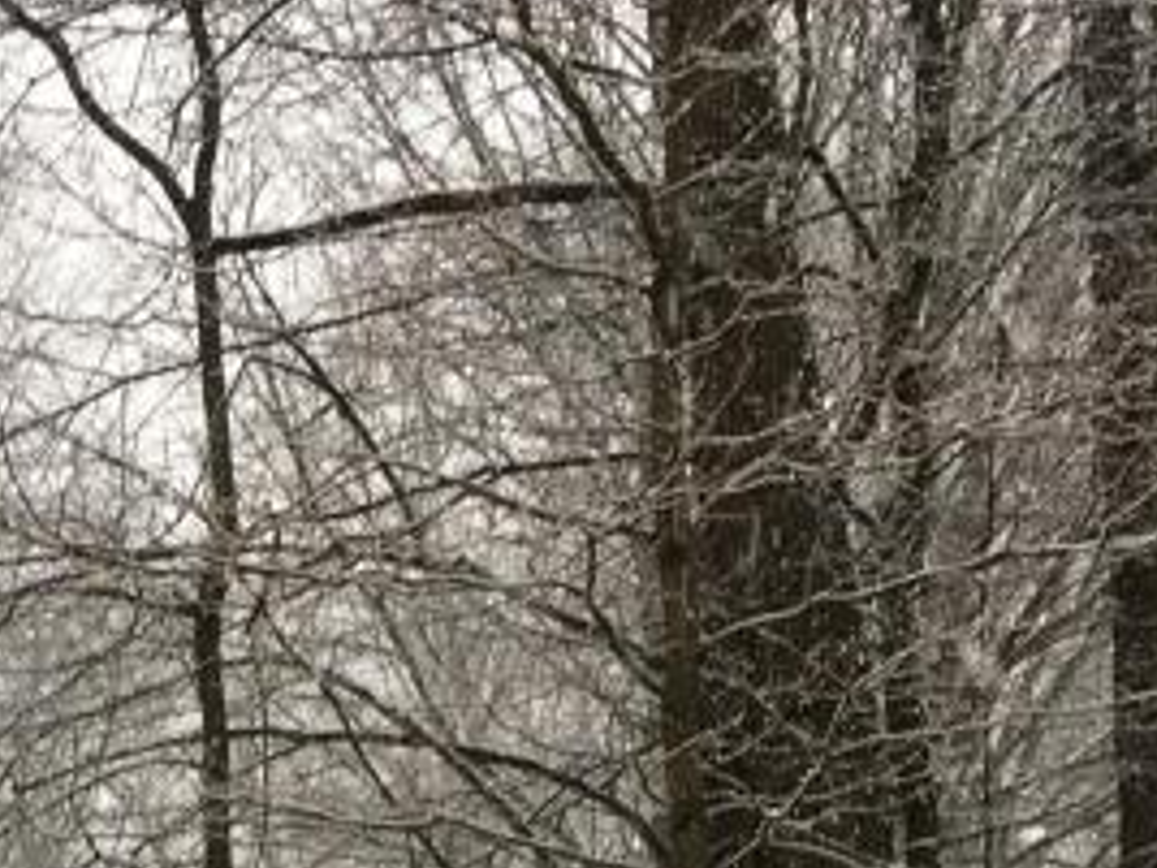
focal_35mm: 111
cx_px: -307
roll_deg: -2.1
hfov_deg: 16.8
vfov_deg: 12.2
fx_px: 3710
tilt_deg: -1.6
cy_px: 1559
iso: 25
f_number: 2.2
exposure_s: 1/60
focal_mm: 4.15
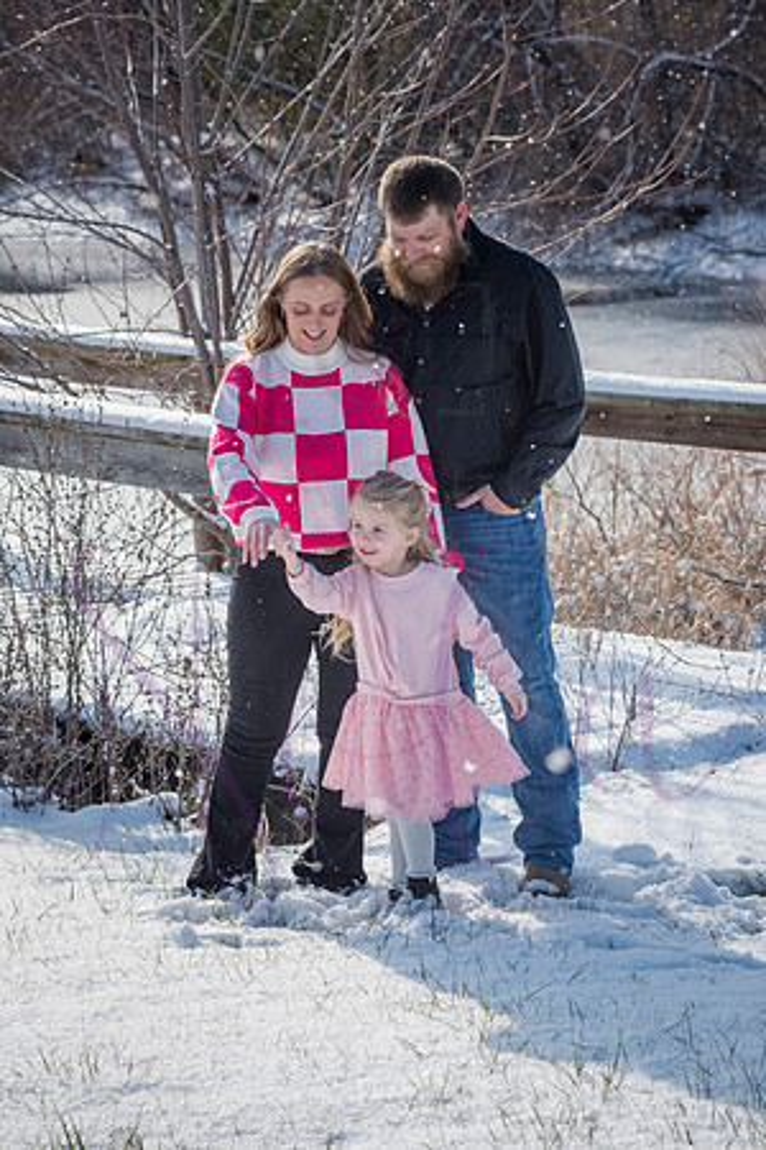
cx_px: 383
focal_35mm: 120
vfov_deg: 17.1
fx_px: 3830
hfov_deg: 11.4
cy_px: 575
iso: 640
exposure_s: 1/2000
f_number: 9
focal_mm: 120
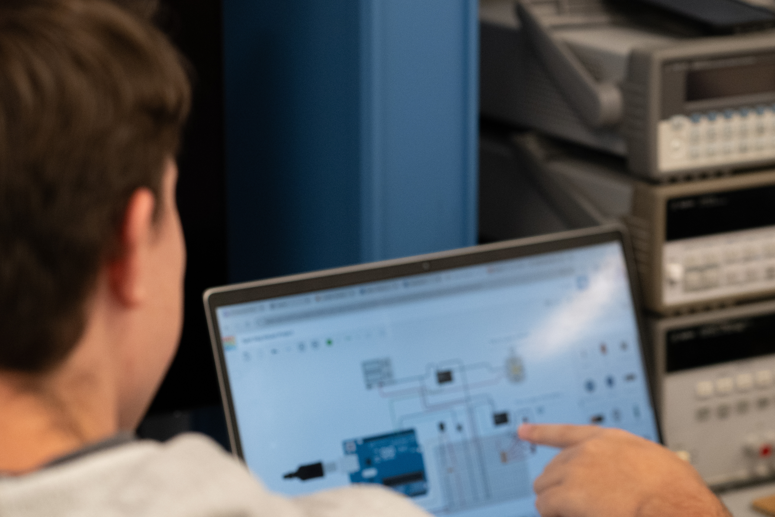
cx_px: 621
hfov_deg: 14.4
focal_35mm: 142
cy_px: 260
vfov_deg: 9.7
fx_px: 3057
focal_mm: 85
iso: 2000
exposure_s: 1/400
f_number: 2.8
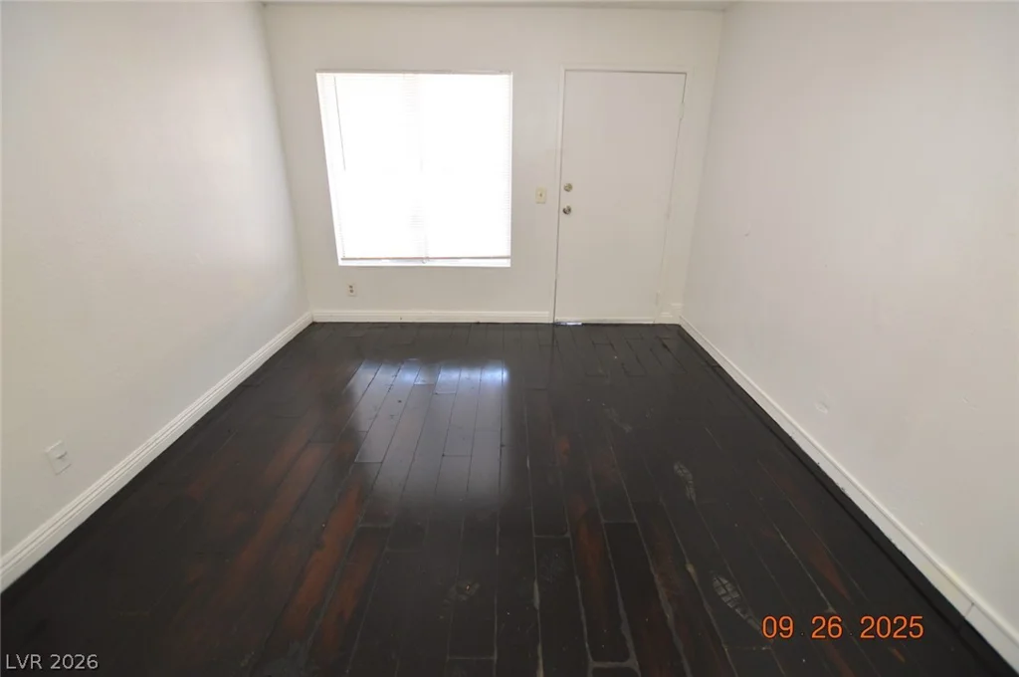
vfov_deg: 77.2
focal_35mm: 15
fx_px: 424
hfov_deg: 100.5
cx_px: 510
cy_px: 338
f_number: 3.5
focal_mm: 10
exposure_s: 1/60
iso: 560
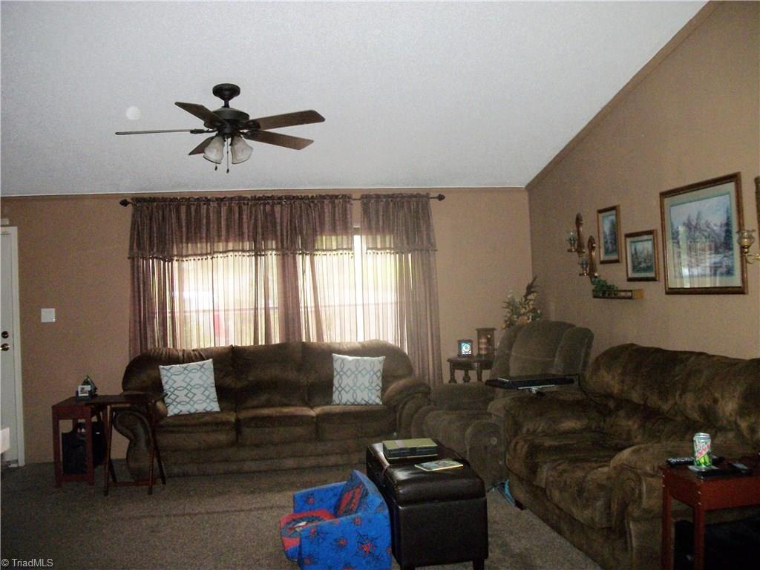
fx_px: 703
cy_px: 285
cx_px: 380
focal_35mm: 32
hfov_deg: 56.8
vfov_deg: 44.2
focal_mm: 5.7
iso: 250
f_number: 2.9
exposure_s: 1/30
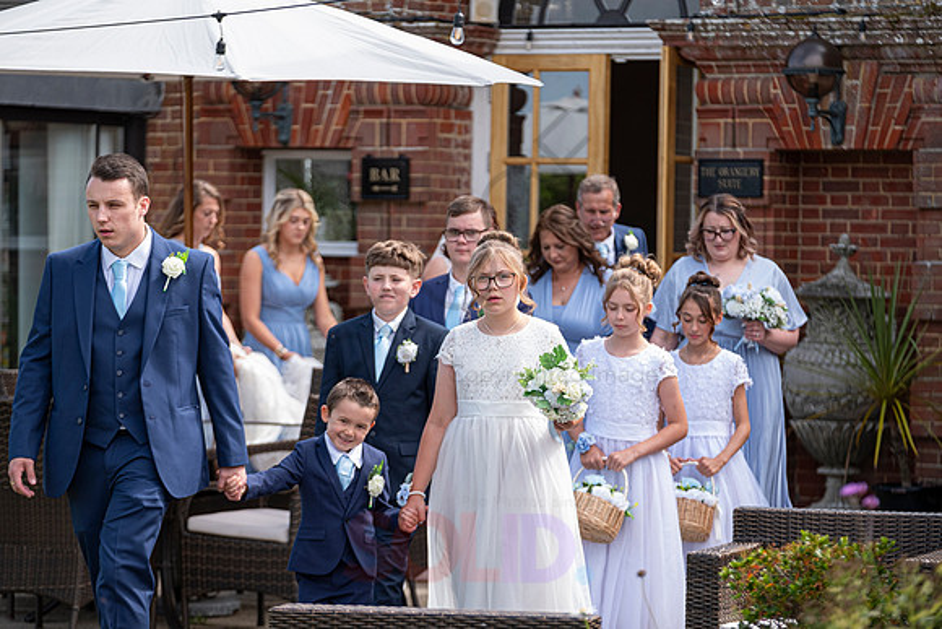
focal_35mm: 166
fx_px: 4344
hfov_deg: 12.4
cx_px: 471
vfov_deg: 8.3
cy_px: 314
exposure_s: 1/640
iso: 200
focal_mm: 110.6
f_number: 3.2
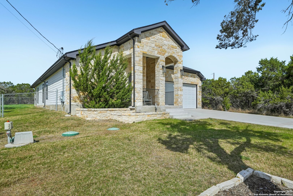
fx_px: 163
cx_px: 146
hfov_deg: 84.0
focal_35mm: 20
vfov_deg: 61.9
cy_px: 98
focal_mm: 20
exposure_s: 1/3200
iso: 800
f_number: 8
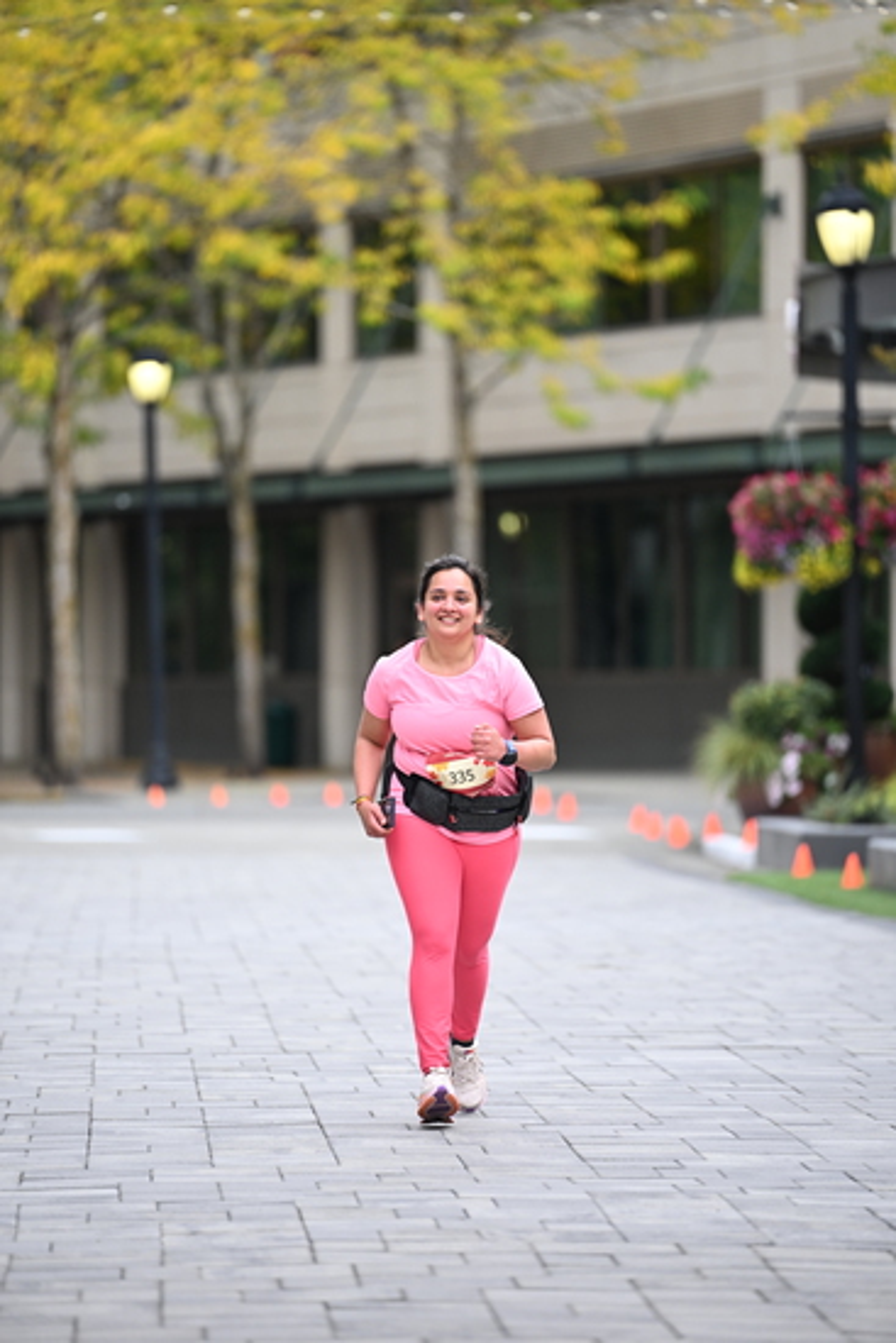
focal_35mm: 200
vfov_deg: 10.3
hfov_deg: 6.9
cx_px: 448
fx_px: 7461
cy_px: 672
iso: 640
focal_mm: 200
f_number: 2.8
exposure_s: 1/1600
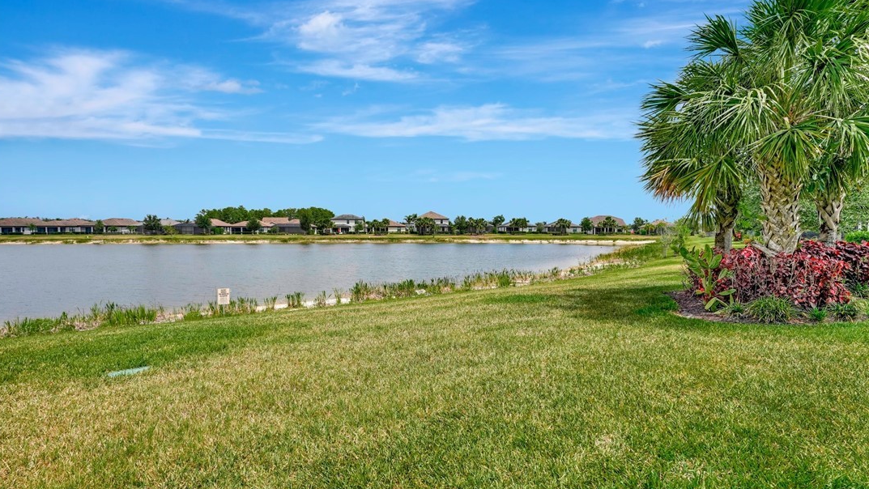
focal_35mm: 18
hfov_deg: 92.7
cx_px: 430
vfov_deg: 61.0
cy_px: 247
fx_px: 415
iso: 500
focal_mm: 17
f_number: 8
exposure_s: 1/2000
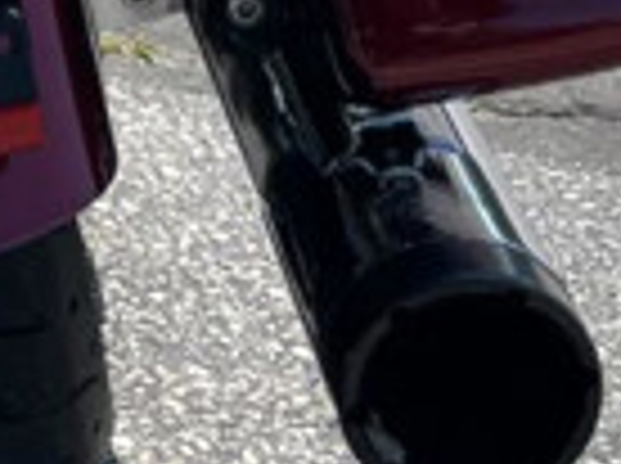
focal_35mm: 201
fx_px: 3600
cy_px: -595
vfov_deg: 7.0
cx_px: -506
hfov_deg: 9.4
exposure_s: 1/2137
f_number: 1.6
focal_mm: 5.1
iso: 50
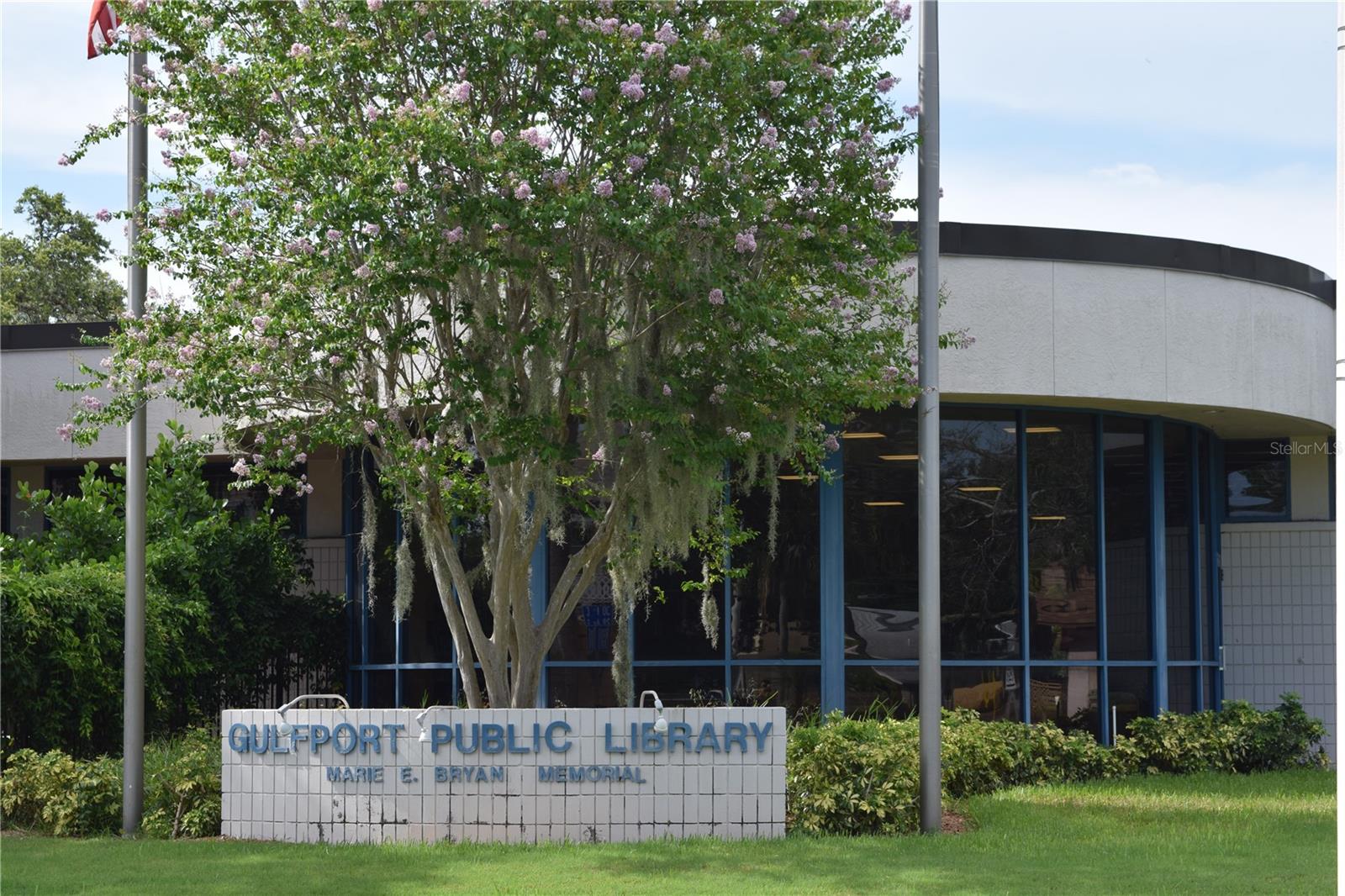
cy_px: 448
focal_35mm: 82
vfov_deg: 16.5
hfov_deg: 24.6
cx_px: 672
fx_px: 3081
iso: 200
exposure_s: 1/250
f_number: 8
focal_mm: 55
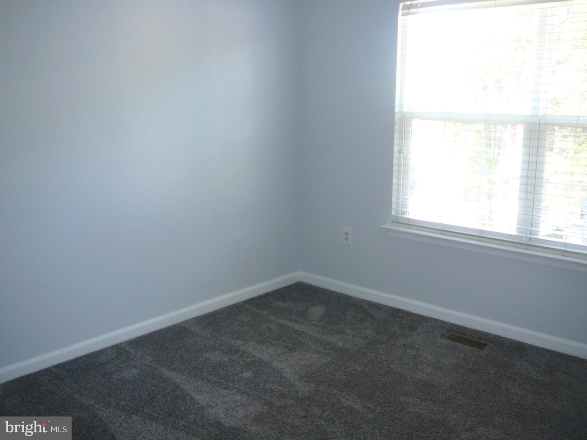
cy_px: 220
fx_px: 594
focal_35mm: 35
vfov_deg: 40.7
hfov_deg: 52.6
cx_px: 294
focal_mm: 5.2
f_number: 2.8
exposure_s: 1/30
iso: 100
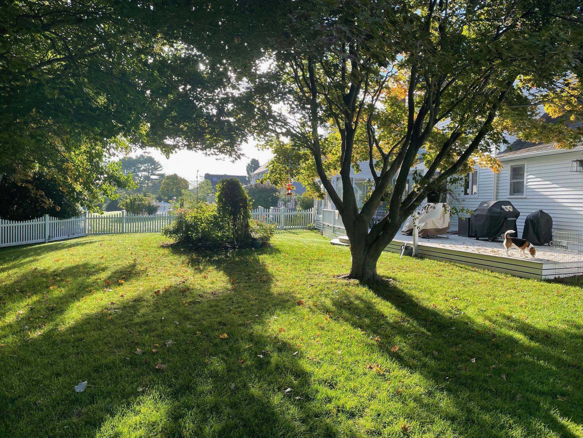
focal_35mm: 26
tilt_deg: -1.8
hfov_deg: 67.3
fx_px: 438
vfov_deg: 53.1
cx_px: 292
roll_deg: -1.0
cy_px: 219
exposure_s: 1/698
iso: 32
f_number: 1.6
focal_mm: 4.2
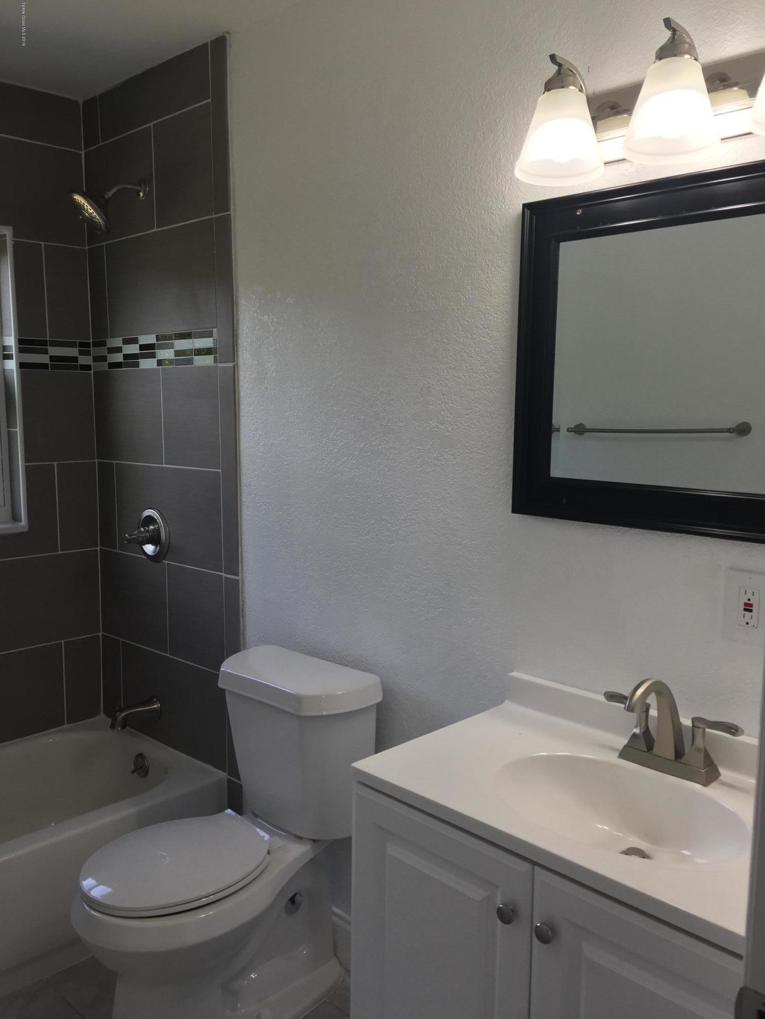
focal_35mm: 29
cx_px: 382
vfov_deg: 61.7
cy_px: 510
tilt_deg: -6.1
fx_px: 855
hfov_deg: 48.2
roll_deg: -0.4
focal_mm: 4.15
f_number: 2.2
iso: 50
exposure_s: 1/120
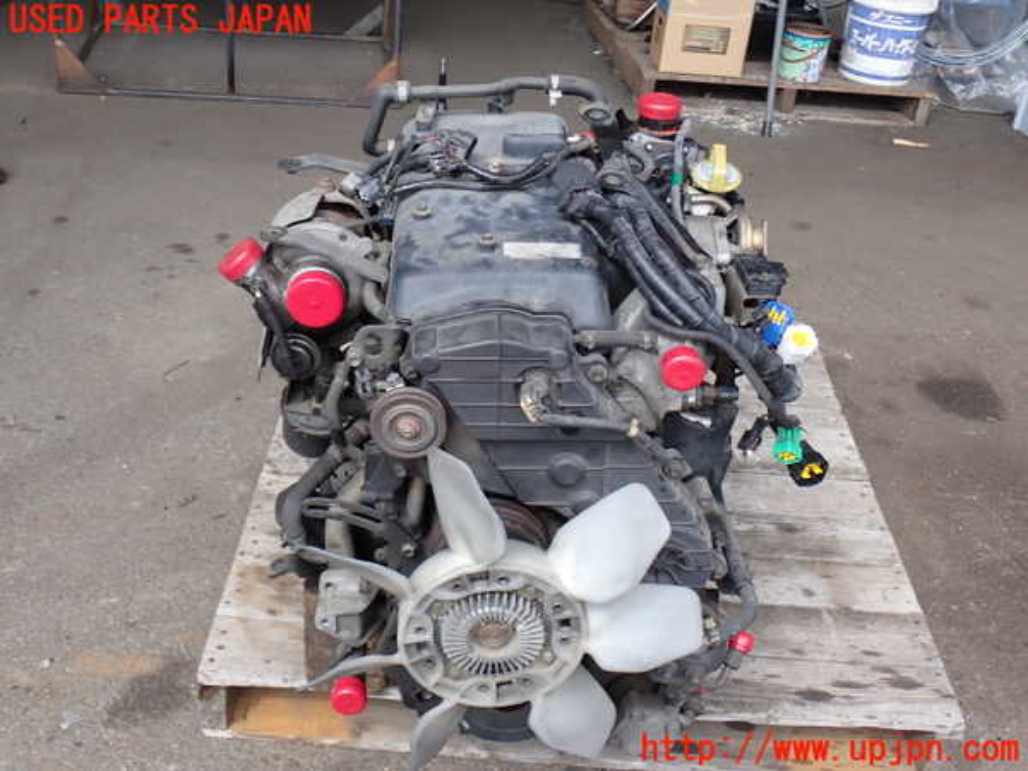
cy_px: 386
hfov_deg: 45.8
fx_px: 1218
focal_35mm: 41
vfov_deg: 35.1
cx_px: 514
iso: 100
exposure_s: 1/200
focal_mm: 7.31
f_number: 4
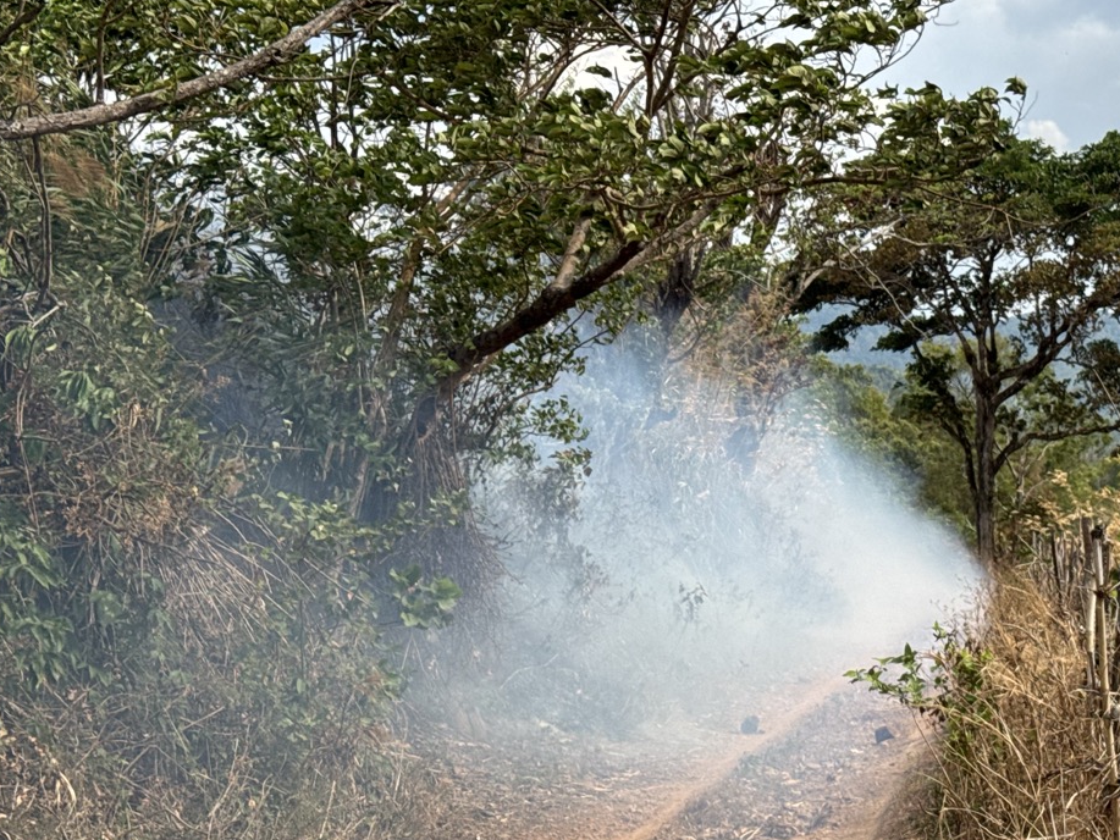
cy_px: 525
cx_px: 766
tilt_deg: +0.0
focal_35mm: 67
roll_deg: +5.3
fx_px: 2168
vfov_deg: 21.9
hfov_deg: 28.7
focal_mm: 6.76
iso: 64
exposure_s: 1/3257
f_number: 1.78
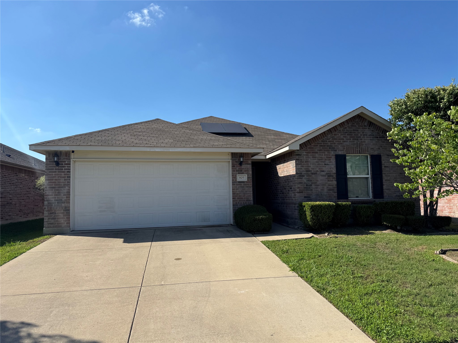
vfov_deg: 56.8
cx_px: 229
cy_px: 172
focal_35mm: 24
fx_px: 318
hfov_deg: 71.6
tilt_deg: +5.2
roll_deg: +2.0
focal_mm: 6.76
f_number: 1.78
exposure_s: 1/4950
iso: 80
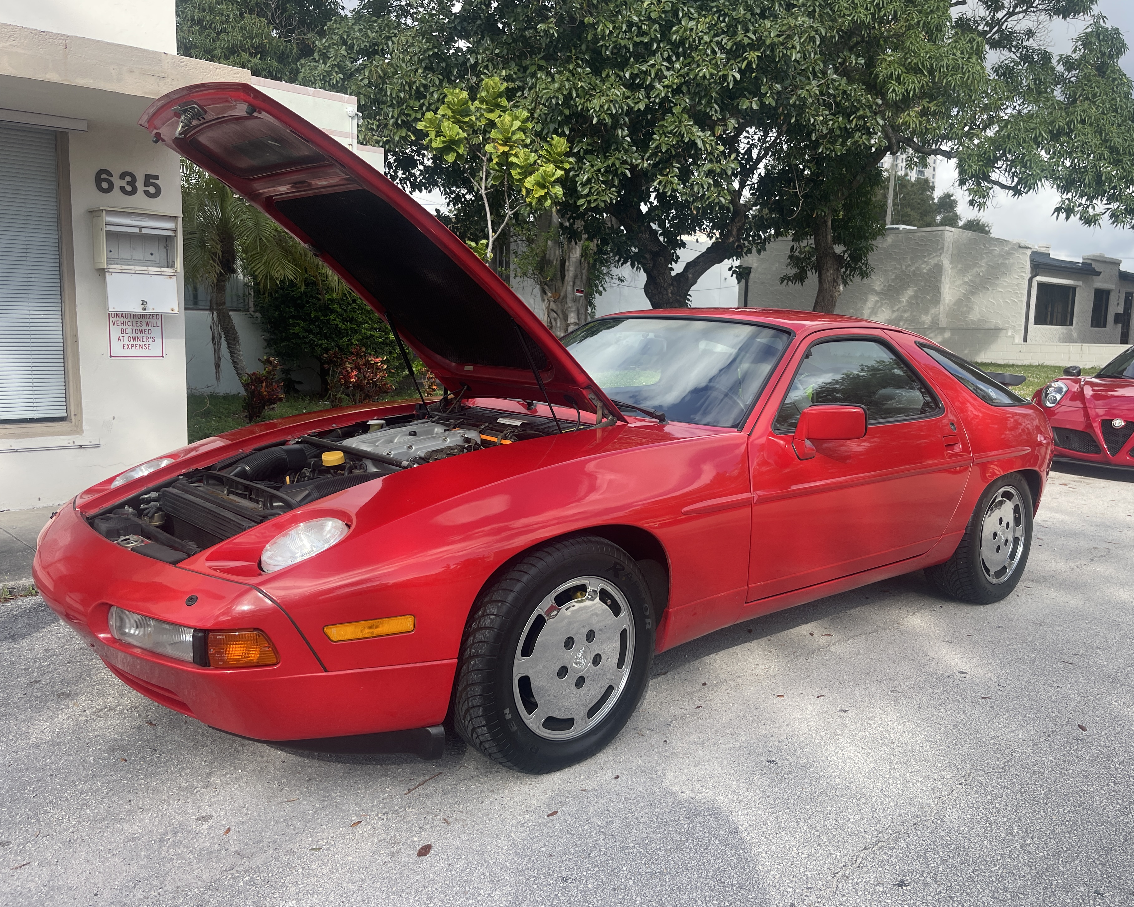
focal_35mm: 27
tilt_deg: -8.5
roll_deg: -1.6
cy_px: 452
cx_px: 613
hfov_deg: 64.0
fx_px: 906
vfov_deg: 53.2
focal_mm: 5.1
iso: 32
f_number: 1.6
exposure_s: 1/1475
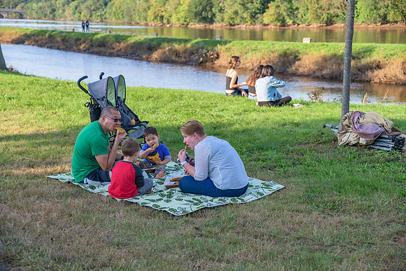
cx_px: 203
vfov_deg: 23.4
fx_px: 654
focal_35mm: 58
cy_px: 136
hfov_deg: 34.5
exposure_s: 1/200
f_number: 4
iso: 160
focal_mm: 58
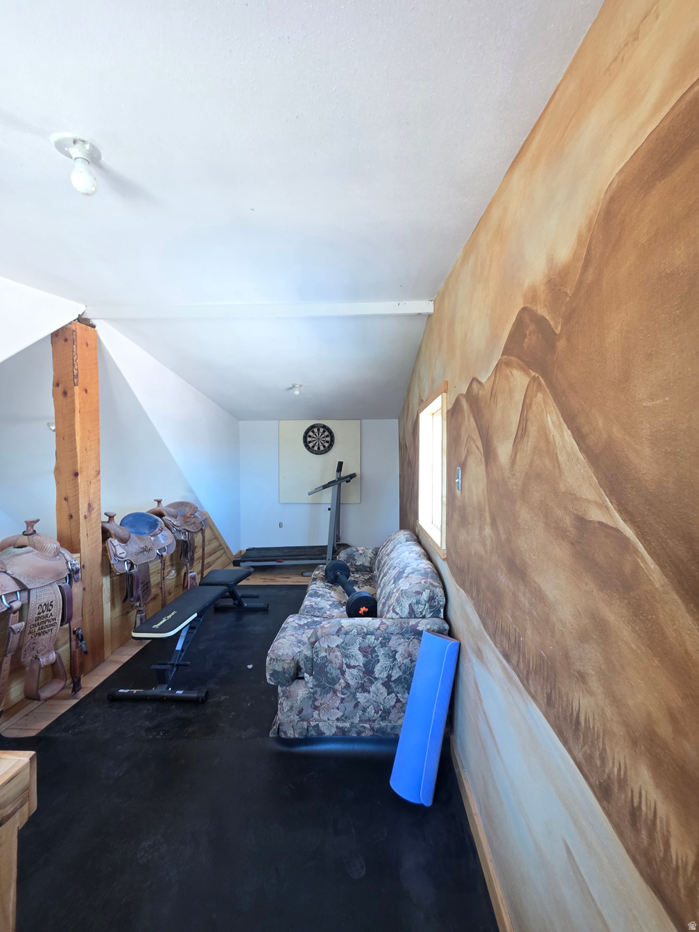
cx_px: 350
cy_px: 466
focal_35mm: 13
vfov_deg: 106.2
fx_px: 350
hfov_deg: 89.9
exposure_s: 1/60
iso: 250
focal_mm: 2.2
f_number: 1.9
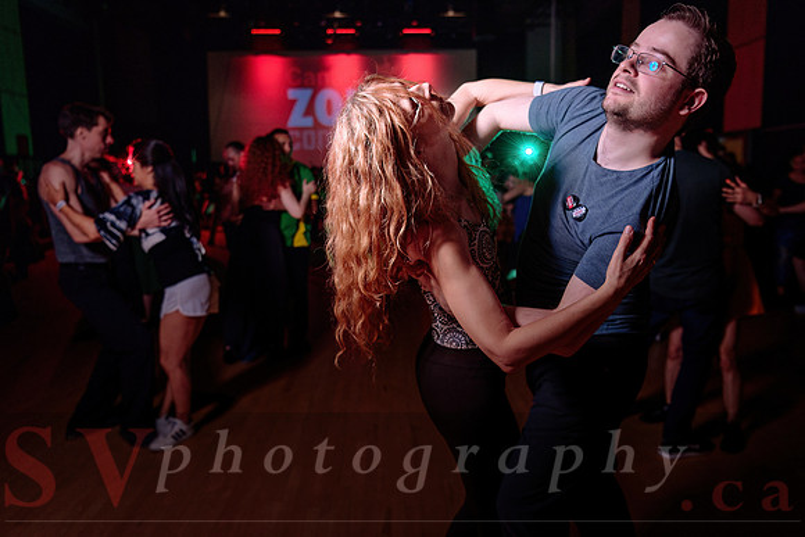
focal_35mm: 27
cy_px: 243
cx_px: 425
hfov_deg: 67.9
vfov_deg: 48.4
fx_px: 597
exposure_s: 1/160
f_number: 2.8
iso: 800
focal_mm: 24
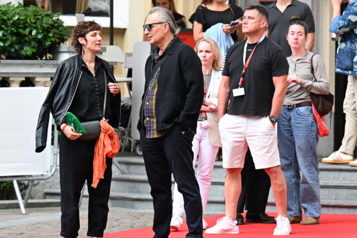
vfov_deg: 4.1
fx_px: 3280
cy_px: 118
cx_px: 128
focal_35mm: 331
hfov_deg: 6.2
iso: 2500
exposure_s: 1/250
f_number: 4.5
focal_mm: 170
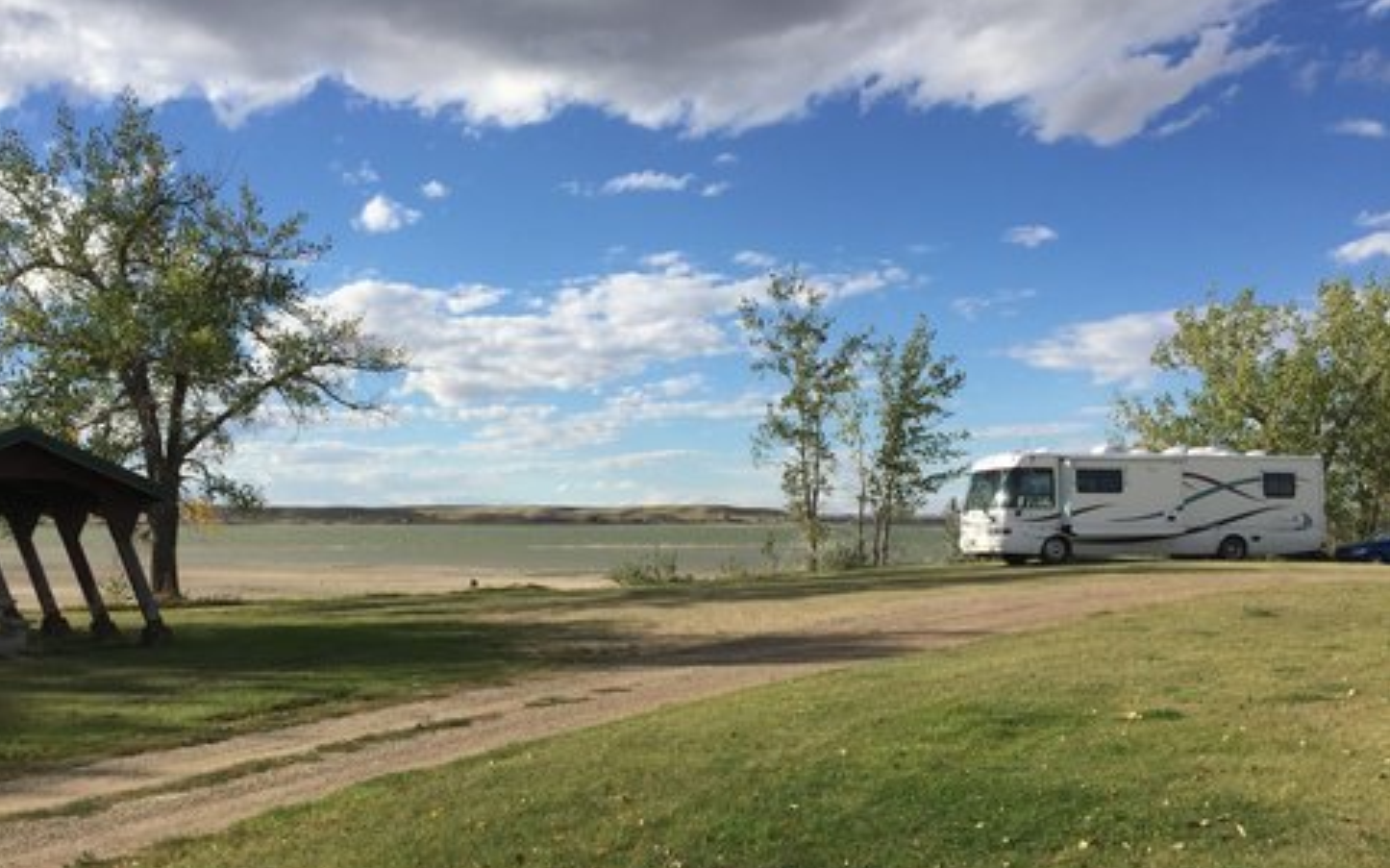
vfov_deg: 37.1
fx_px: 1288
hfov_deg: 56.6
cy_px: 519
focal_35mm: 34
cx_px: 627
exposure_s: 1/1883
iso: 32
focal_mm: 4.15
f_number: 2.2
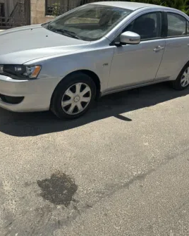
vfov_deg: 61.8
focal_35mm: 28
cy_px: 97
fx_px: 196
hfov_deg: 51.5
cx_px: 90
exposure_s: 1/6211
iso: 80
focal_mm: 6.86
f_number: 1.78
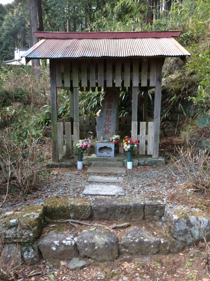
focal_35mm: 32
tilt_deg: -8.8
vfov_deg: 56.9
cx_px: 105
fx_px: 259
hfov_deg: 44.1
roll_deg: +0.5
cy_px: 140
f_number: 2.4
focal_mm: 3.3
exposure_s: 1/60
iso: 50
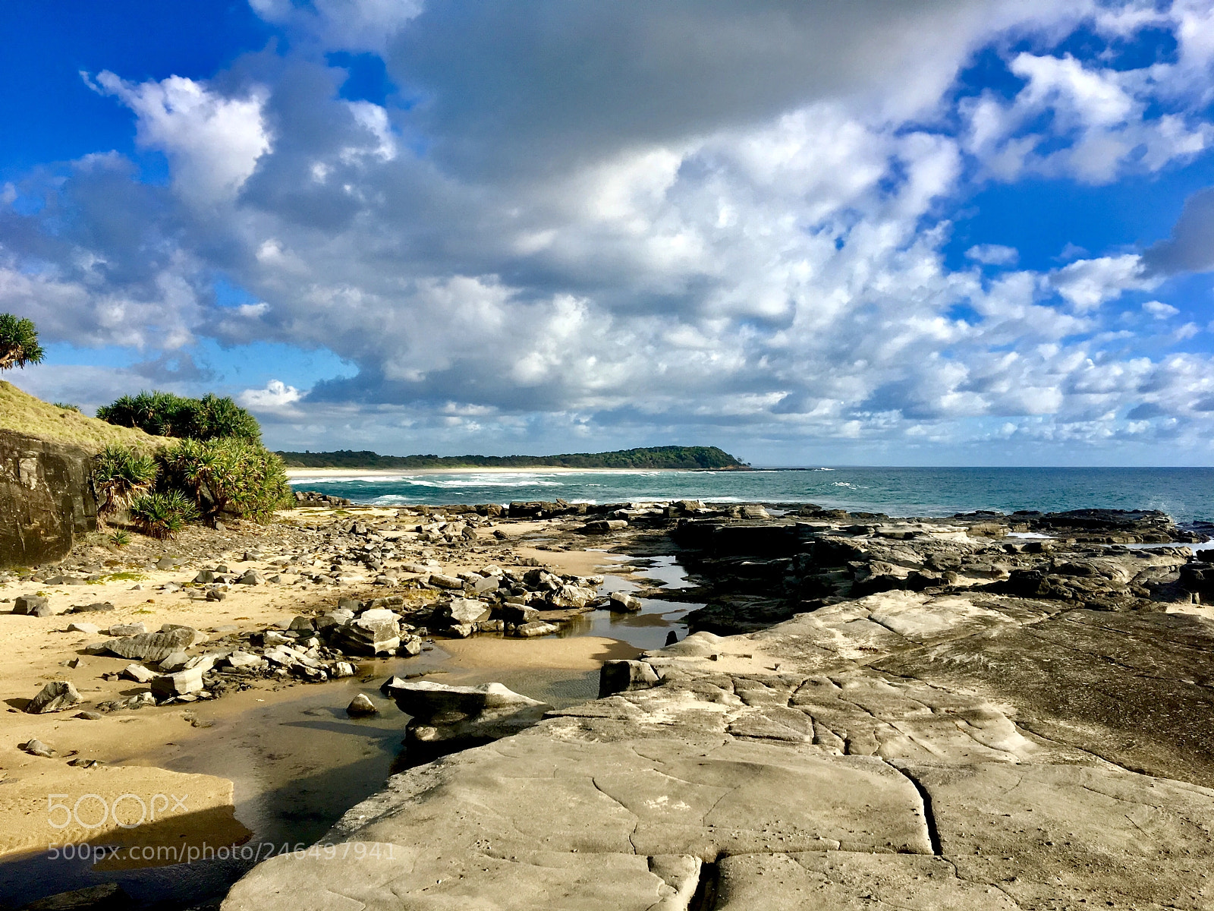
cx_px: 607
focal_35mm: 29
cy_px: 456
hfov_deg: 61.7
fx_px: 1017
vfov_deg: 48.2
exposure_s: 1/1672
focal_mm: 4.15
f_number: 2.2
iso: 25
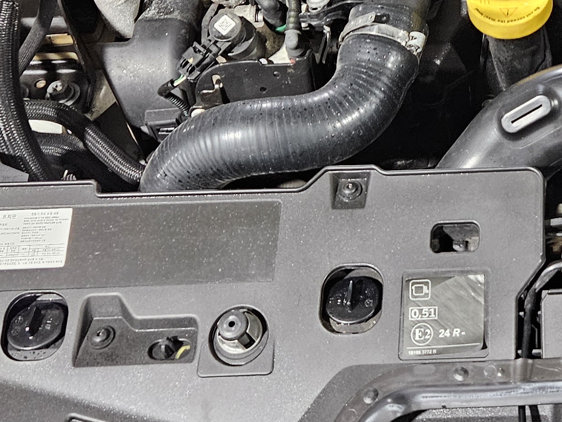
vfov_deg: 19.2
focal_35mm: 75
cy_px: 33
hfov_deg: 24.2
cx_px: 622
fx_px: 1218
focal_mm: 5.4
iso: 640
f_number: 1.8
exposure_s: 1/24
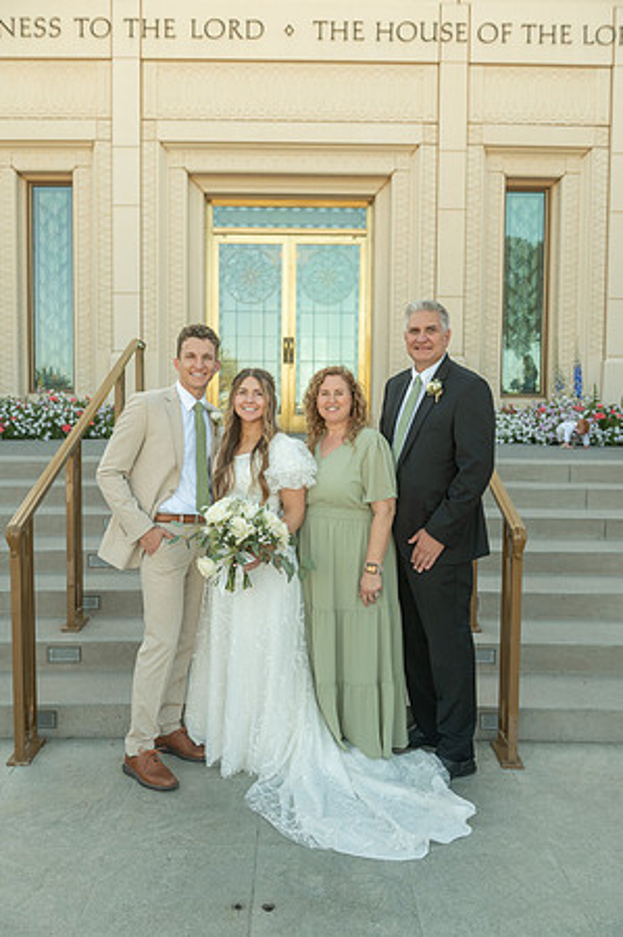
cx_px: 312
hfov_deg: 42.2
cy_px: 468
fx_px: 807
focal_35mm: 31
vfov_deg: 60.3
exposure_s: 1/1000
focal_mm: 31
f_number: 5
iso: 1000
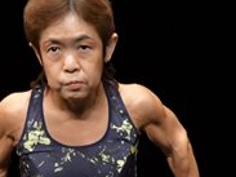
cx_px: 47
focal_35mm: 1832
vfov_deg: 0.8
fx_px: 12482
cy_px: 245
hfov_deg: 1.1
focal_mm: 300
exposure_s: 1/400
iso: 3200
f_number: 5.6
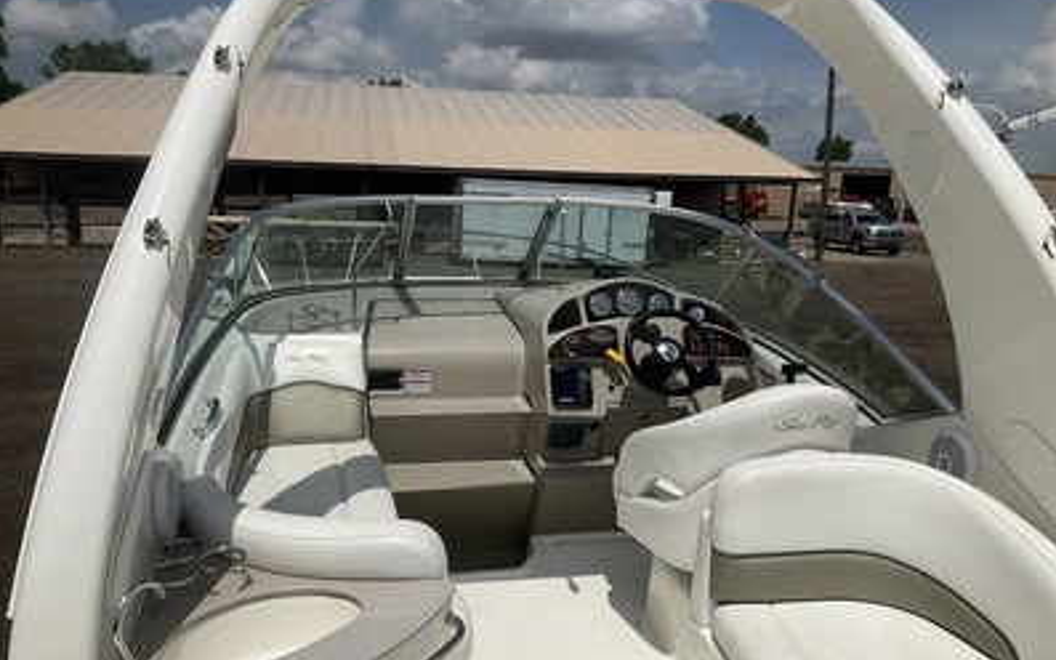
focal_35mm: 31
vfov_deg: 40.5
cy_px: 381
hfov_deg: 61.2
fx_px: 892
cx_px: 527
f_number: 1.8
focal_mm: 3
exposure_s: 1/10204
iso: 25
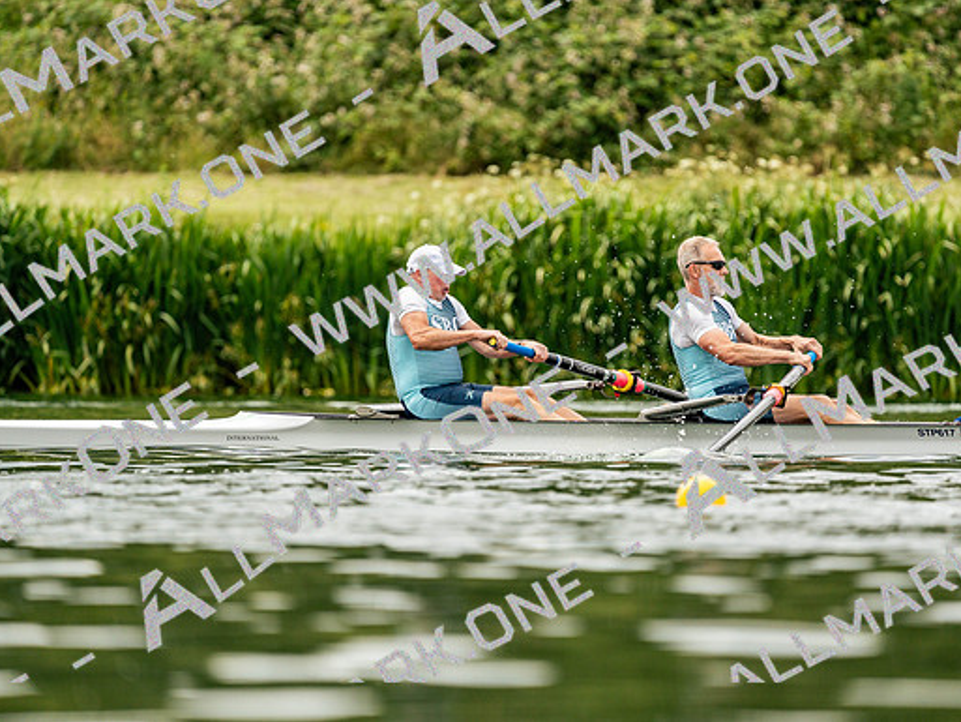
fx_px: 18105
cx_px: 521
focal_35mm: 652
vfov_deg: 2.3
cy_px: 361
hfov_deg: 3.0
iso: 500
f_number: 6.3
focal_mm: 600
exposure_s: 1/2000
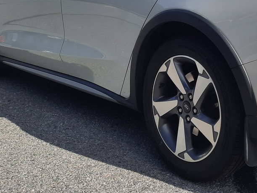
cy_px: -20
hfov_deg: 30.9
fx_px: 438
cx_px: 242
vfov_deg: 23.3
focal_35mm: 59
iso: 32
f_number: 2
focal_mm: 4.6
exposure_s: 1/1276
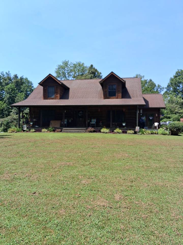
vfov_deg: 65.3
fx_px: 190
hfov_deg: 51.4
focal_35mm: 27
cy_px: 122
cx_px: 92
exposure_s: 1/372
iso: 20
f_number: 1.8
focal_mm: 4
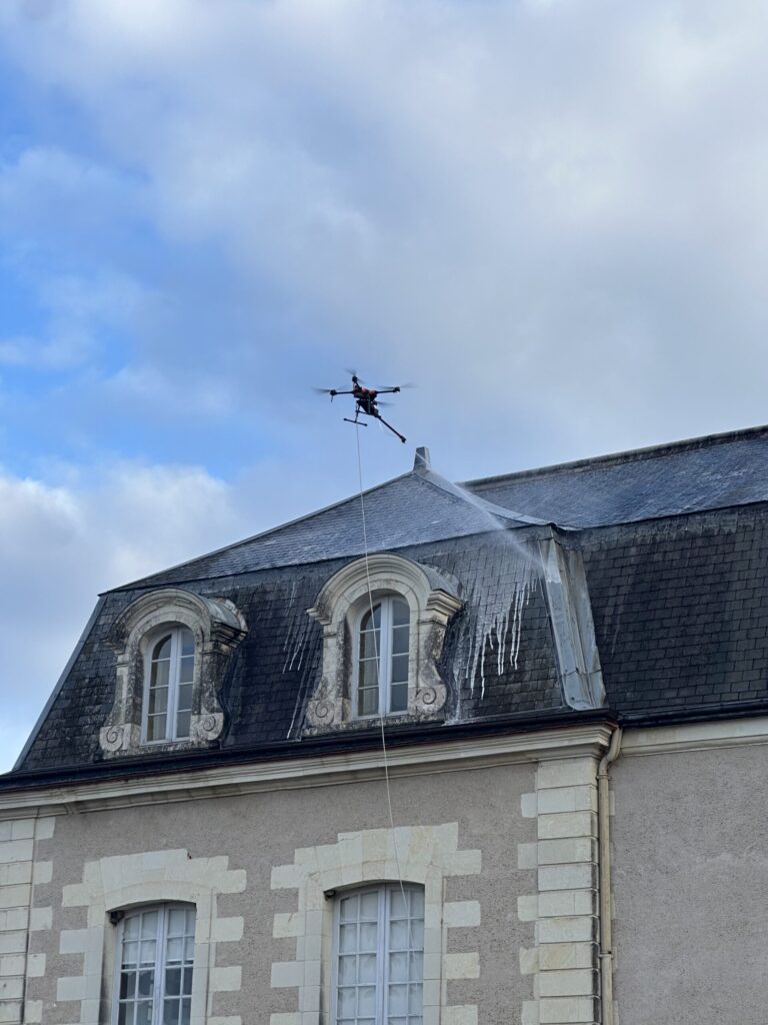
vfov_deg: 25.3
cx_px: 384
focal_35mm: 77
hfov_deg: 19.1
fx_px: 2278
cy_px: 512
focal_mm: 9
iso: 32
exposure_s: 1/334
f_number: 2.8
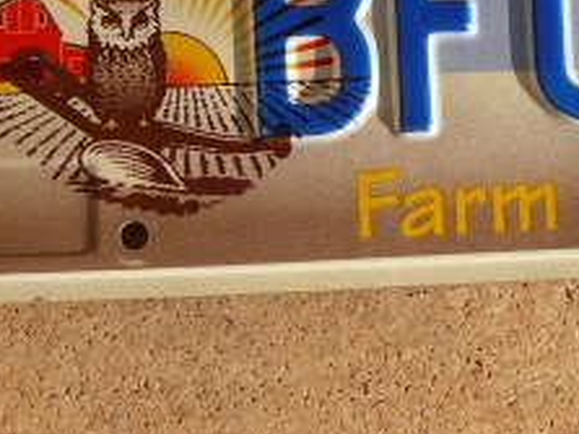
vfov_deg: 15.5
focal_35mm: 94
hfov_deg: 20.8
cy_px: 34
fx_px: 1571
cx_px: 392
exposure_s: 1/500
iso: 80
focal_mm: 6.1
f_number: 3.1
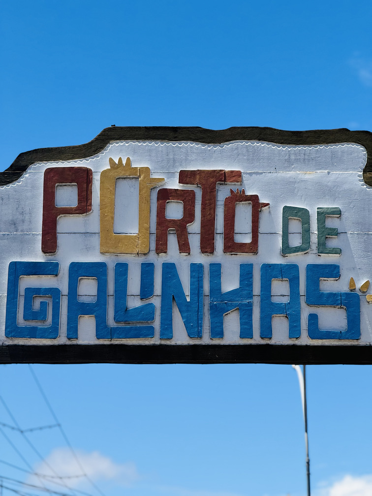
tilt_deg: +16.4
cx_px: 186
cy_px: 248
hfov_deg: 12.3
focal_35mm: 120
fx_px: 1719
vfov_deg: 16.4
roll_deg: +0.2
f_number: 2.8
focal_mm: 15.66
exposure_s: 1/1916
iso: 50
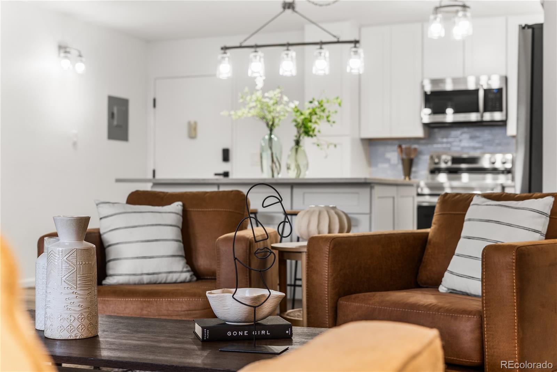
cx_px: 278
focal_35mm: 50
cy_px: 186
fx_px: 774
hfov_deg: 39.6
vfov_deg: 27.0
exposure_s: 1/10
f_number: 4
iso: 200
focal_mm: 50
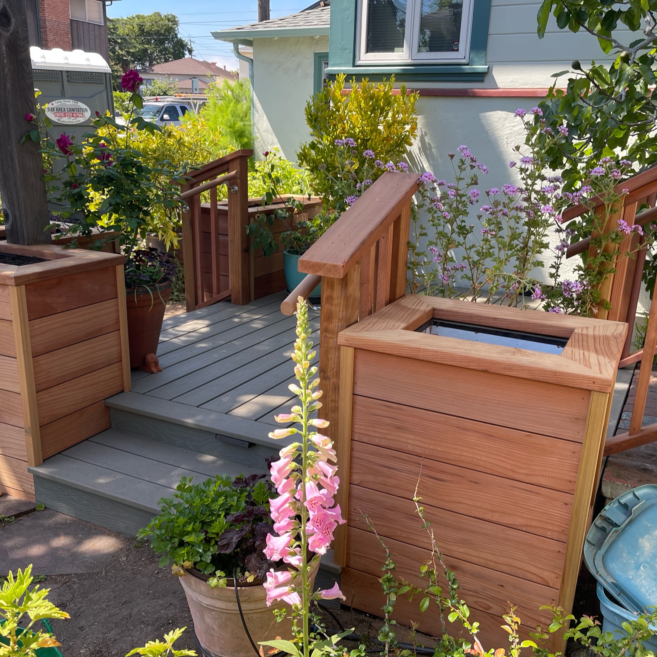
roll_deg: -1.6
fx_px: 666
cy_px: 330
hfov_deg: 52.5
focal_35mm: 31
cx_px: 335
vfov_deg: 52.5
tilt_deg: -18.1
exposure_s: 1/596
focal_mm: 5.1
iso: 32
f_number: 1.6
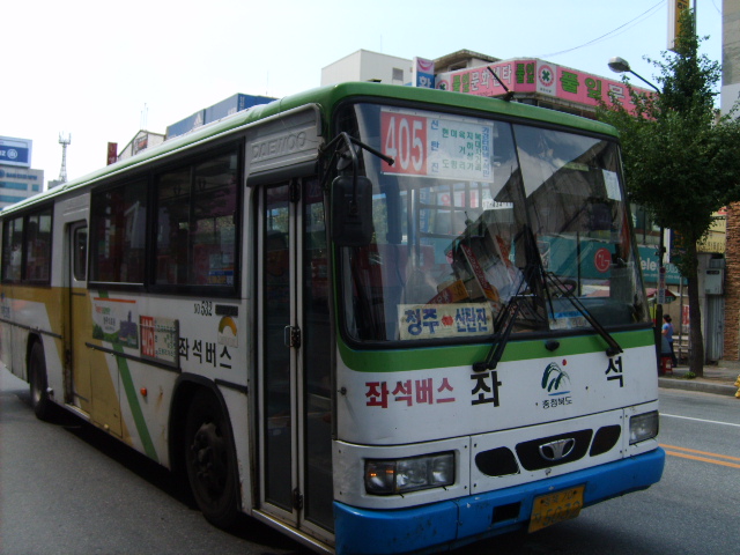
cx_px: 370
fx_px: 748
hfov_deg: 52.6
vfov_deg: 40.7
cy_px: 278
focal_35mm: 35
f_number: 2.8
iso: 50
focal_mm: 5.8
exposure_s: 1/750
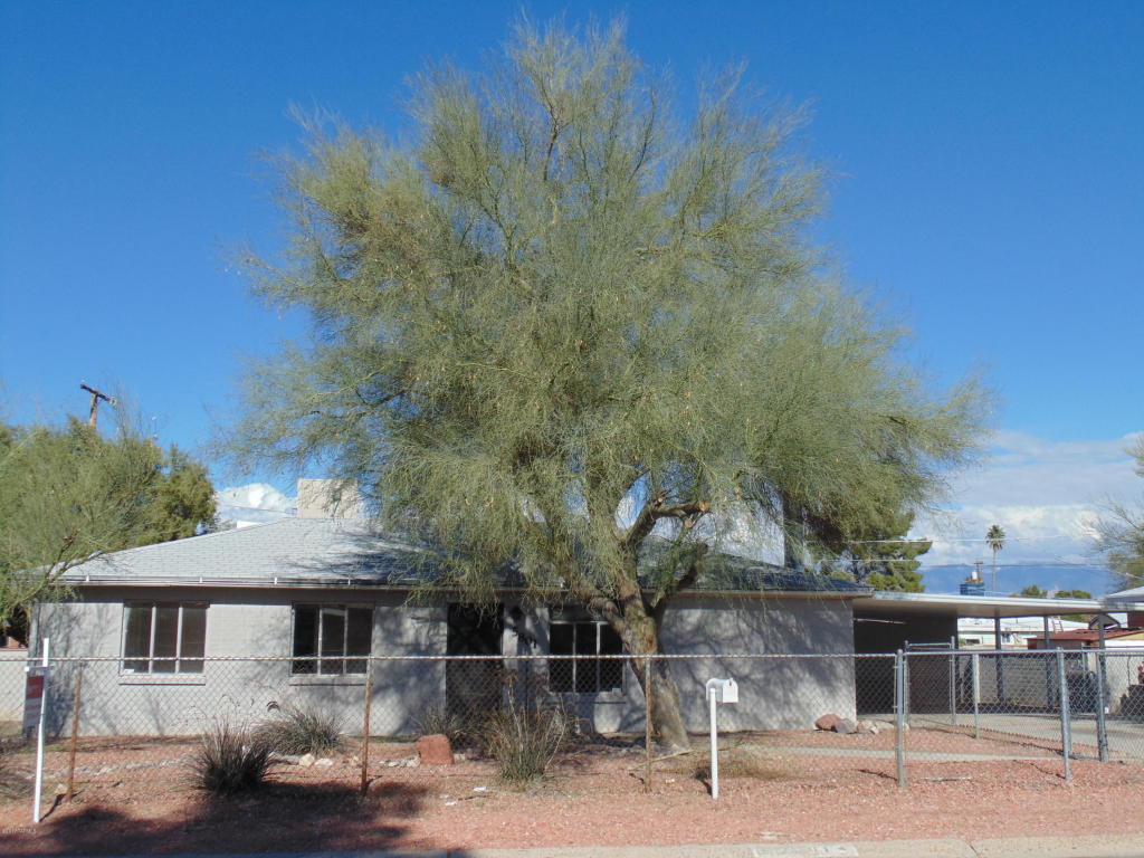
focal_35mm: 41
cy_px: 429
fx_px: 1355
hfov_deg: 45.8
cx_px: 572
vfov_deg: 35.1
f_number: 3.6
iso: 80
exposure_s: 1/800
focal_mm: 7.4
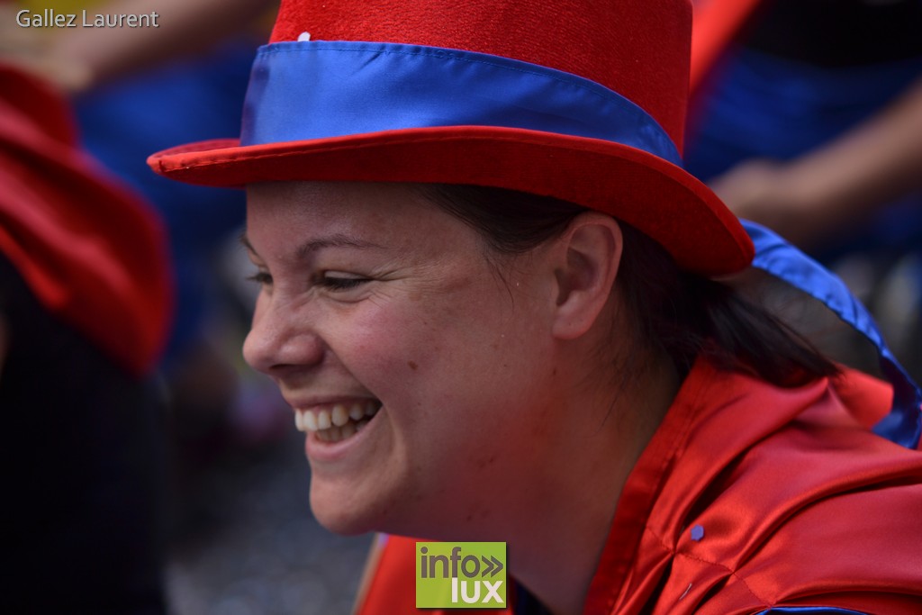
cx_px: 461
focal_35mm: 138
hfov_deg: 14.9
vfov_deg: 9.9
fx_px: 3535
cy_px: 308
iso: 100
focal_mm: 92
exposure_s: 1/400
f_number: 2.8
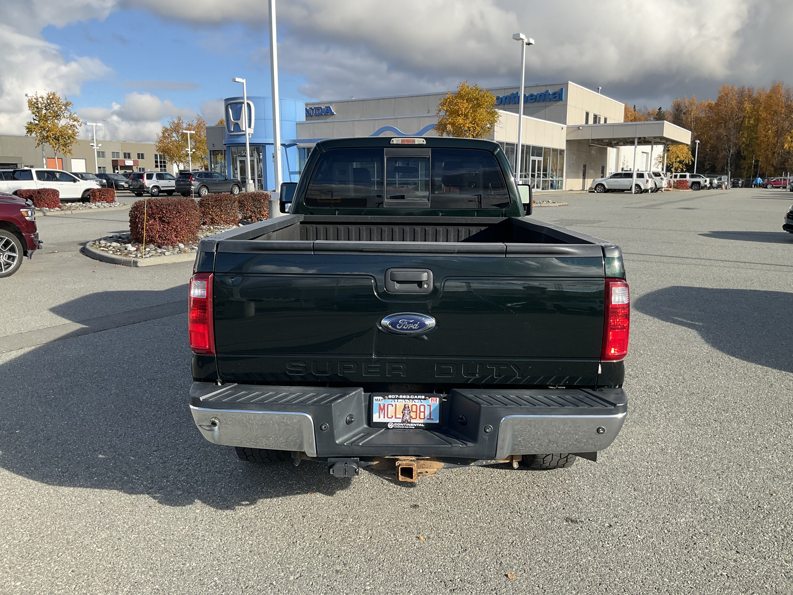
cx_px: 396
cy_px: 298
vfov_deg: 48.2
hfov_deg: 61.7
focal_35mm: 29
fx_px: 664
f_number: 1.8
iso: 25
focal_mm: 3
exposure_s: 1/1076
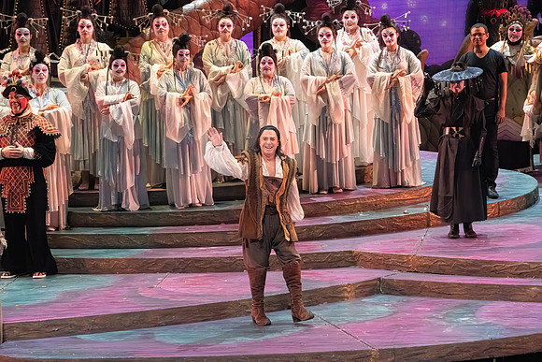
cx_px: 271
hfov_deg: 10.3
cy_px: 181
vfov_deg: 6.9
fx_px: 3012
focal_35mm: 200
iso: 20000
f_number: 10
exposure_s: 1/1000
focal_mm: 200
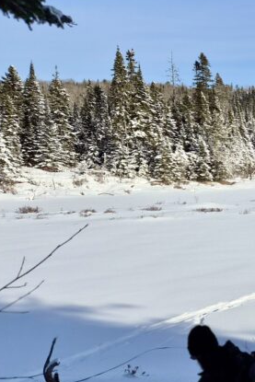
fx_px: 626
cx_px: 432
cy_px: 211
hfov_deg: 18.8
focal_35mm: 59
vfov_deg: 33.9
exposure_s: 1/7696
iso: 64
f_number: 1.8
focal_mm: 5.4
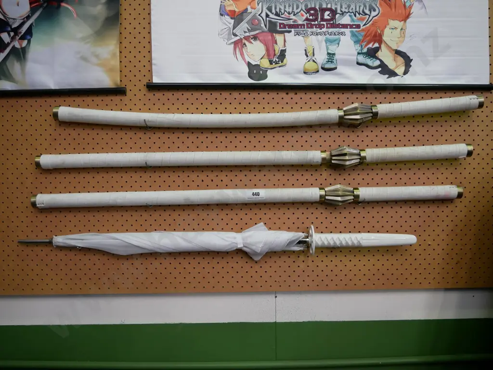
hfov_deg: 60.0
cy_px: 185
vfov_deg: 46.8
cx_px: 246
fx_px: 427
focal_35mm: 30
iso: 640
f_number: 3.7
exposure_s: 1/60
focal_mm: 15
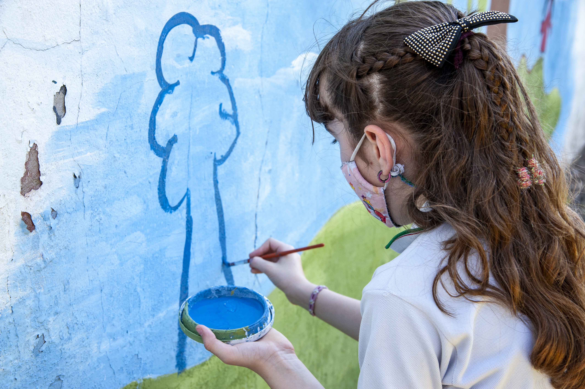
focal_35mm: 62
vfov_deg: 21.9
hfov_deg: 32.4
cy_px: 194
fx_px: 1007
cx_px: 292
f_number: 10
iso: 800
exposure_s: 1/160
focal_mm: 62
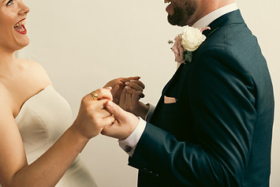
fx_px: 762
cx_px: 62
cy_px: 41
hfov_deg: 20.6
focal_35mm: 98
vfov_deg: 13.9
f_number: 3.5
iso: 800
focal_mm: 60
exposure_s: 1/160
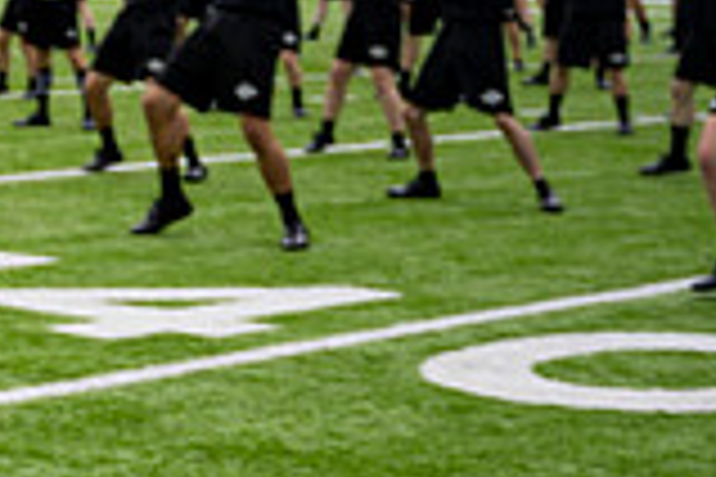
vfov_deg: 10.3
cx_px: -522
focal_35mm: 131
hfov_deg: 14.1
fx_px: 2605
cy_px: -43
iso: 80
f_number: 4
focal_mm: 36
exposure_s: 1/200
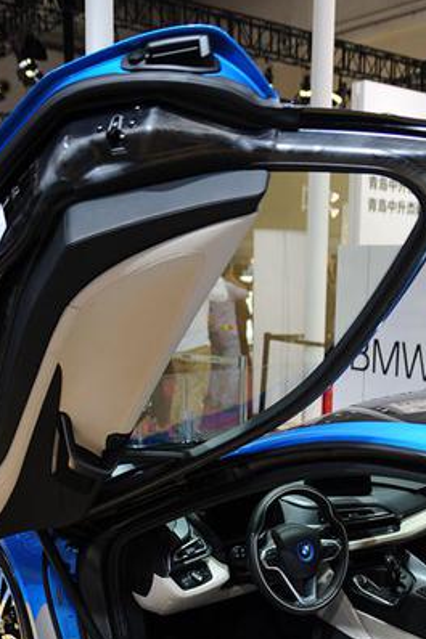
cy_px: 443
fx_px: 799
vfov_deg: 42.8
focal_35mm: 45
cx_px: 254
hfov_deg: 29.8
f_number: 2.8
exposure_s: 1/200
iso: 500
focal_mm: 28
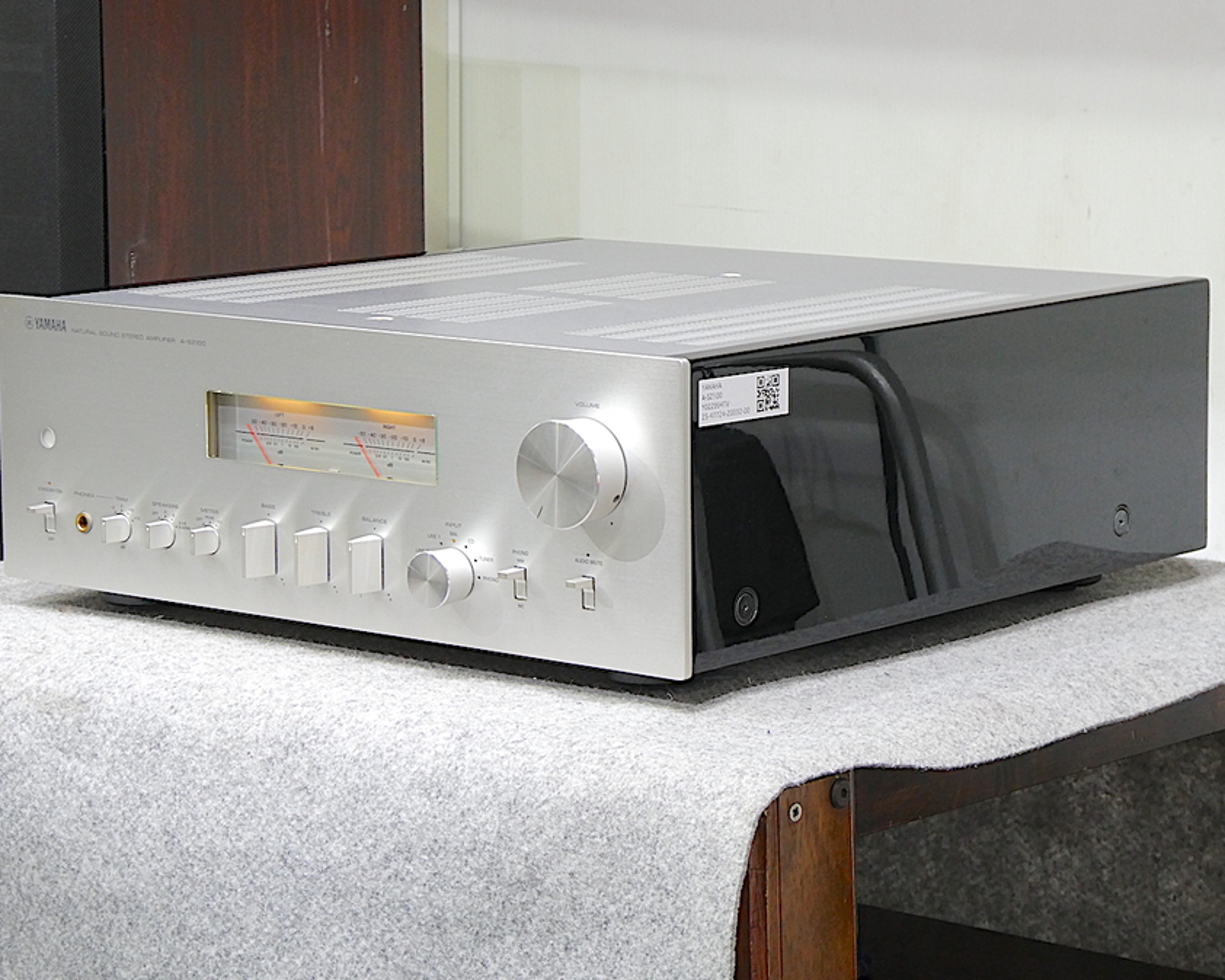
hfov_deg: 17.6
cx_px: 602
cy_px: 467
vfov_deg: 14.1
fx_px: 3953
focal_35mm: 109
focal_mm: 17.5
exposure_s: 1/6
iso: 200
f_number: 5
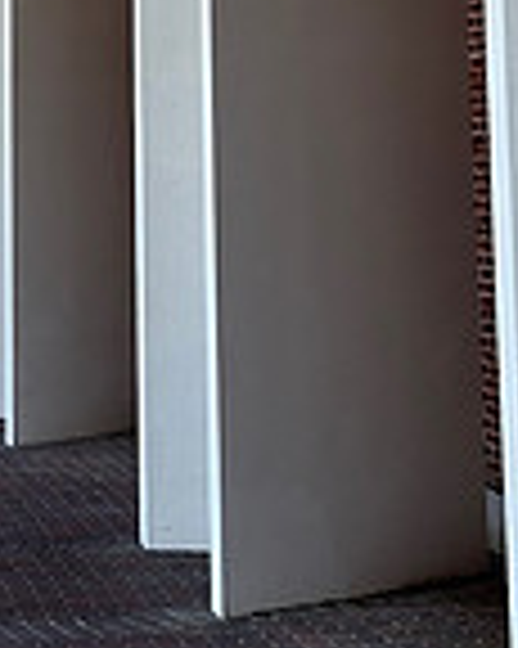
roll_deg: -1.2
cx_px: -5
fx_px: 2820
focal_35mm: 147
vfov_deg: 12.5
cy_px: -284
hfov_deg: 10.4
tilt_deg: +9.1
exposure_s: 1/803
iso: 64
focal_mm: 6.86
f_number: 1.78
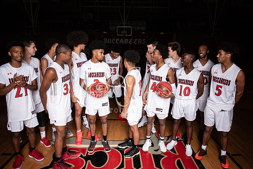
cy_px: 84
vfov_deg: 53.2
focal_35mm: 24
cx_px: 126
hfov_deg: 73.7
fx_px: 169
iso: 320
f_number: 14
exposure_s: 1/200
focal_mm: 24
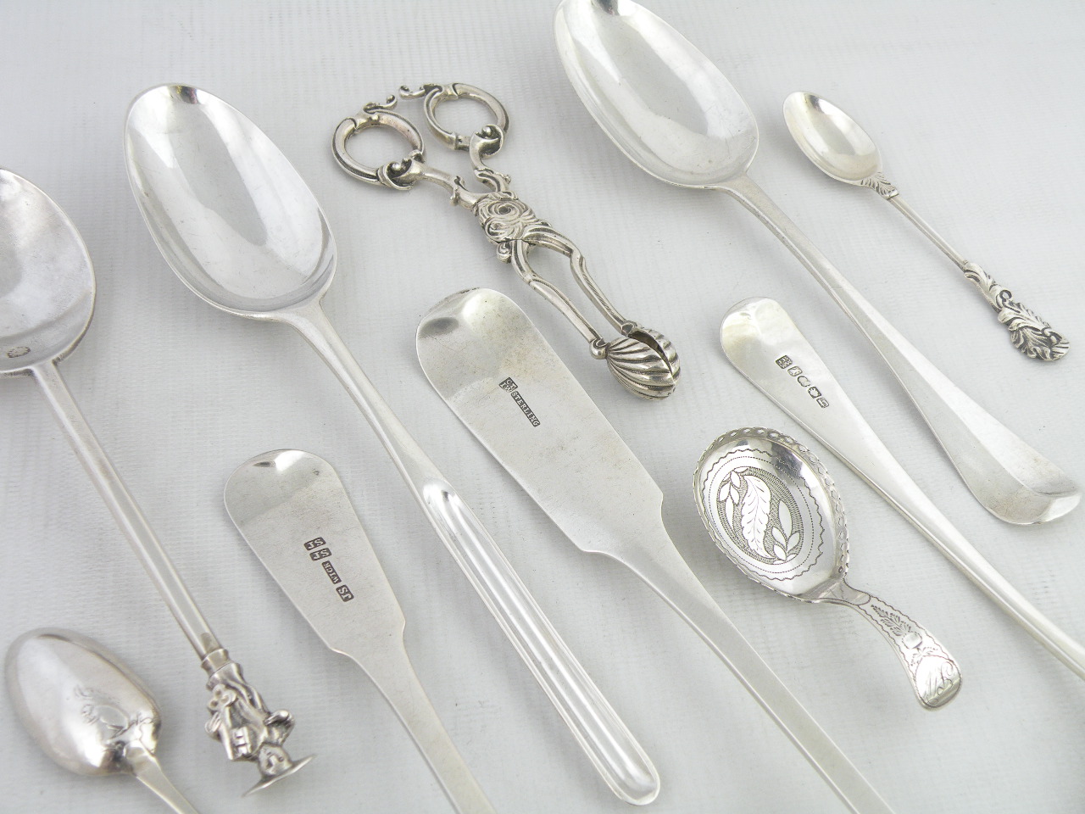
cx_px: 542
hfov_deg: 44.8
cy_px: 407
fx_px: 1316
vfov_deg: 34.3
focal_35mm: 42
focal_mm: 7.4
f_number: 3.2
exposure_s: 1/60
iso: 93
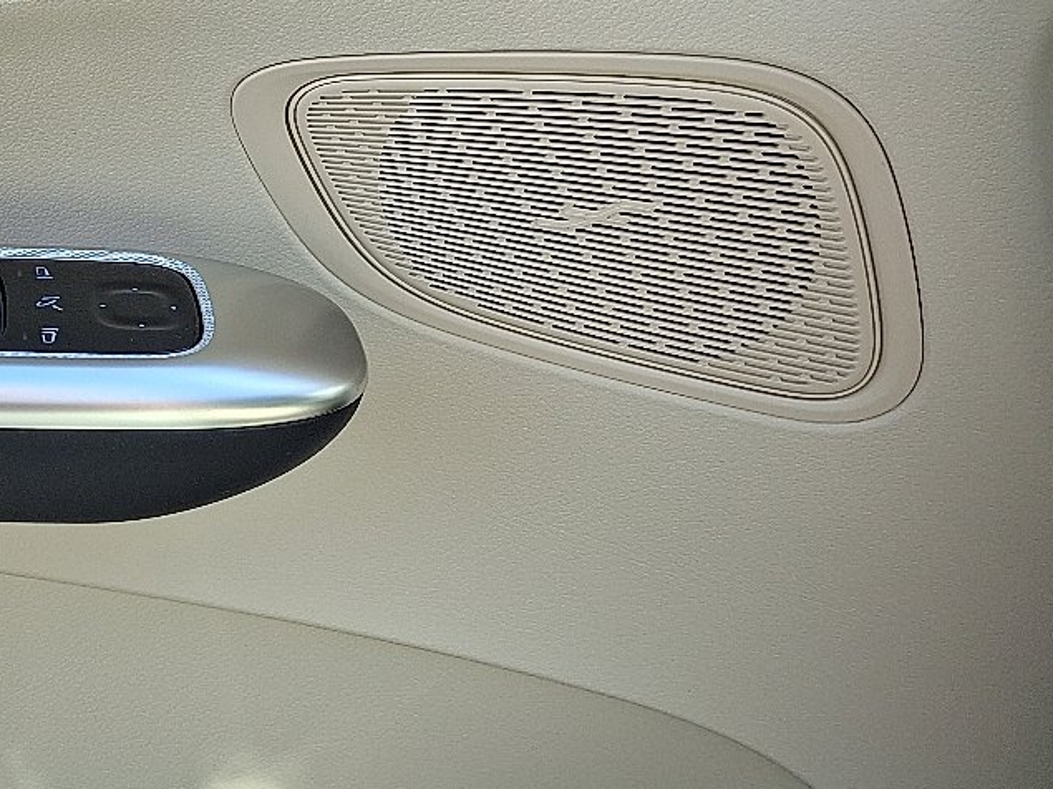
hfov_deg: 28.0
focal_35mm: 63
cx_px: -111
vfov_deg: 23.1
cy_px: 222
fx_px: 1916
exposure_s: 1/182
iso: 25
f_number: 1.8
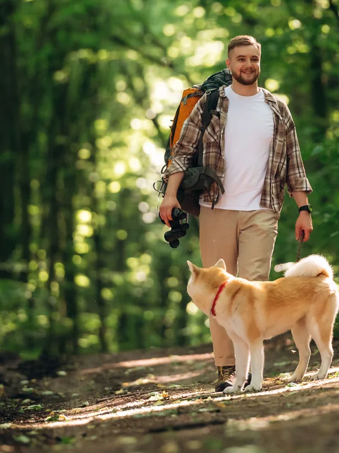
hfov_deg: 3.5
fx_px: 5590
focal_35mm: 428
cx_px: 228
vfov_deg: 4.6
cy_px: 143
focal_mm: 200
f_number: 2.8
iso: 1600
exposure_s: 1/320
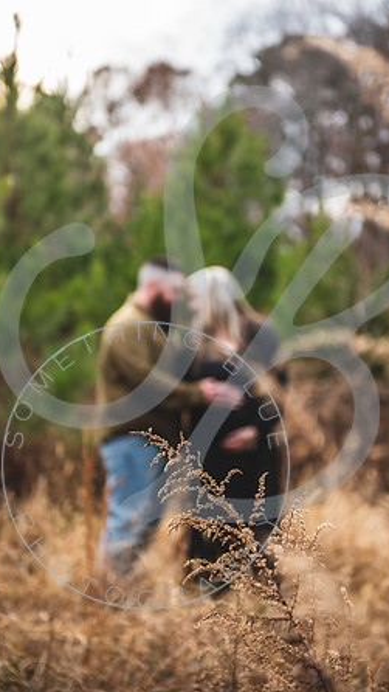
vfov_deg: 28.6
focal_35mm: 74
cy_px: 348
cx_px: 215
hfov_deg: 16.3
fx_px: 1356
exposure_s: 1/250
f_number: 2.8
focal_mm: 70
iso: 500
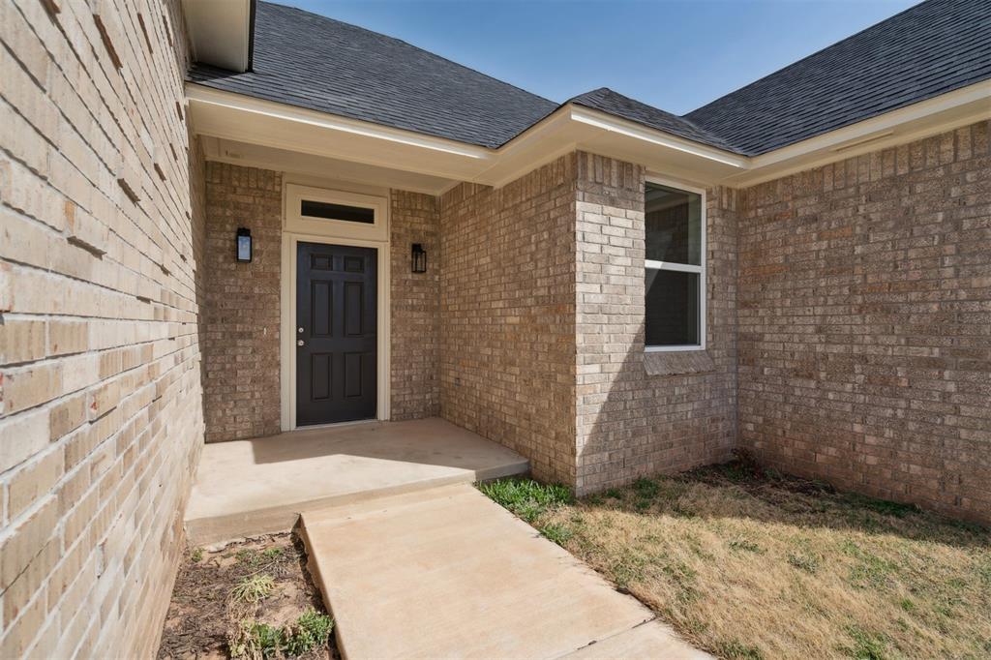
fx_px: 440
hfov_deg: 96.8
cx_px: 496
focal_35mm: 16
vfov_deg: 73.7
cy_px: 330
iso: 200
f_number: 7.1
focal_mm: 16
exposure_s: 1/2000
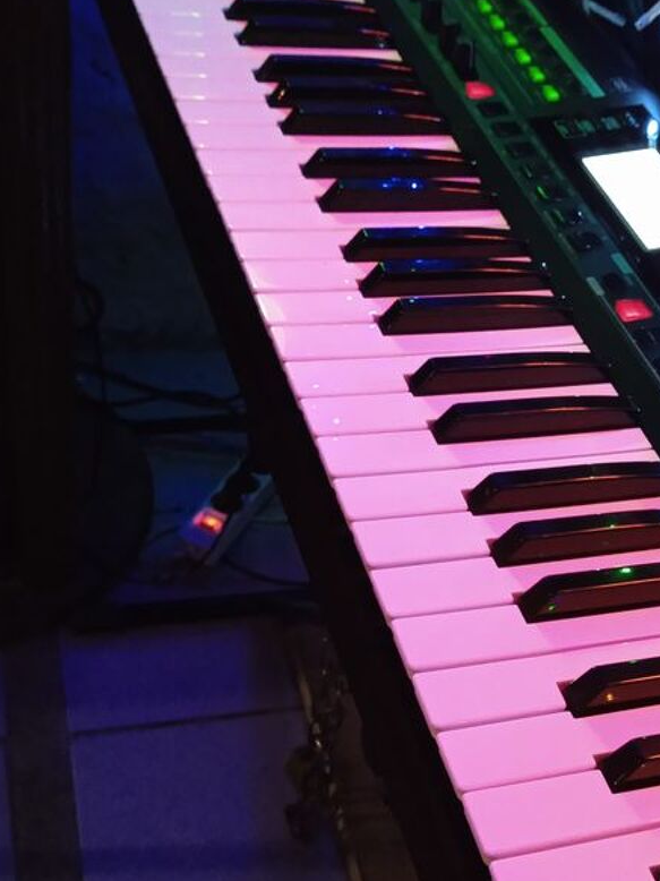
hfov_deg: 30.1
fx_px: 1221
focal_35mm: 48
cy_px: 543
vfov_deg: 39.4
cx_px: 414
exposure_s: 1/14.3
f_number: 2.2
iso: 1212
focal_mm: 3.43
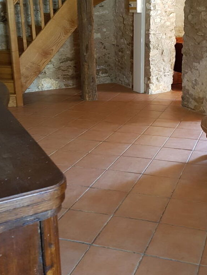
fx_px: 359
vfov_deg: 41.8
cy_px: 103
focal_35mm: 45
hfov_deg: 31.4
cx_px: 166
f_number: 1.7
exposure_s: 1/25
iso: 200
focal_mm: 4.2
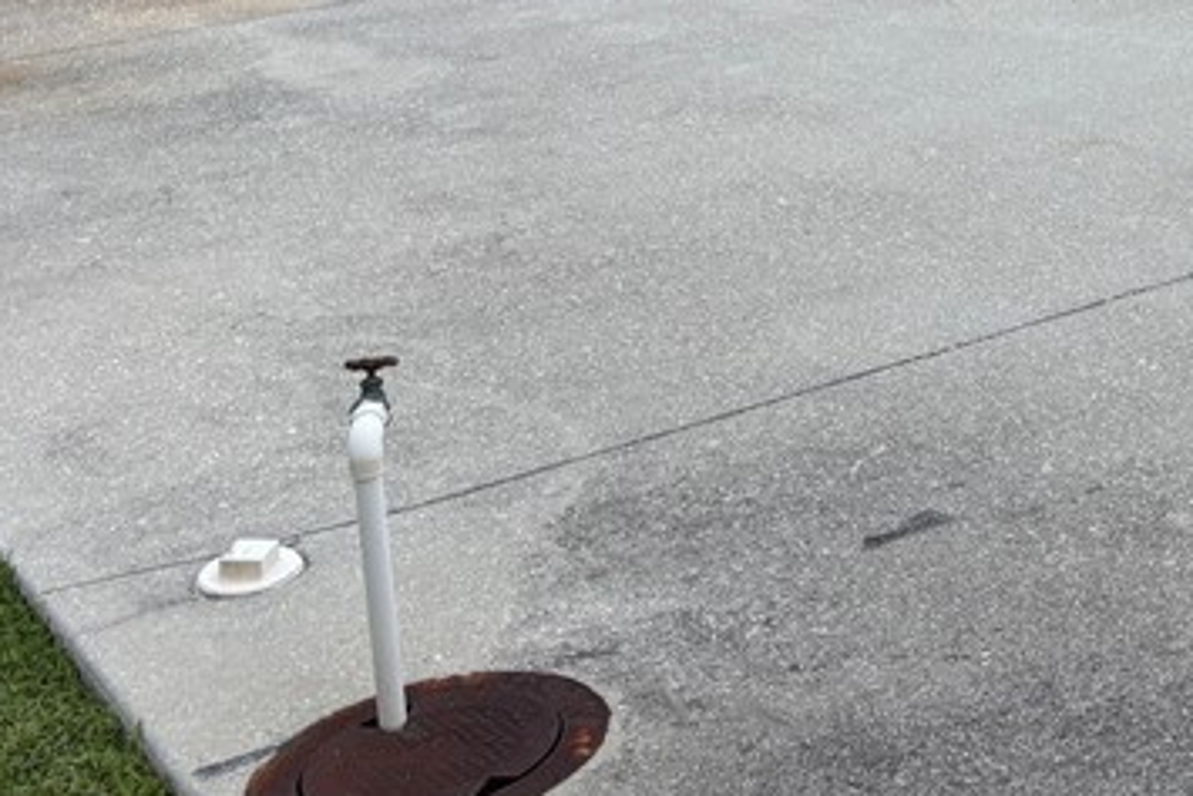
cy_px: -349
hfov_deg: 23.7
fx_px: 2586
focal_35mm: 78
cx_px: 1422
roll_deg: +0.8
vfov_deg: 16.2
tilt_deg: -9.0
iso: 50
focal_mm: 5.96
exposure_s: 1/3413
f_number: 1.6
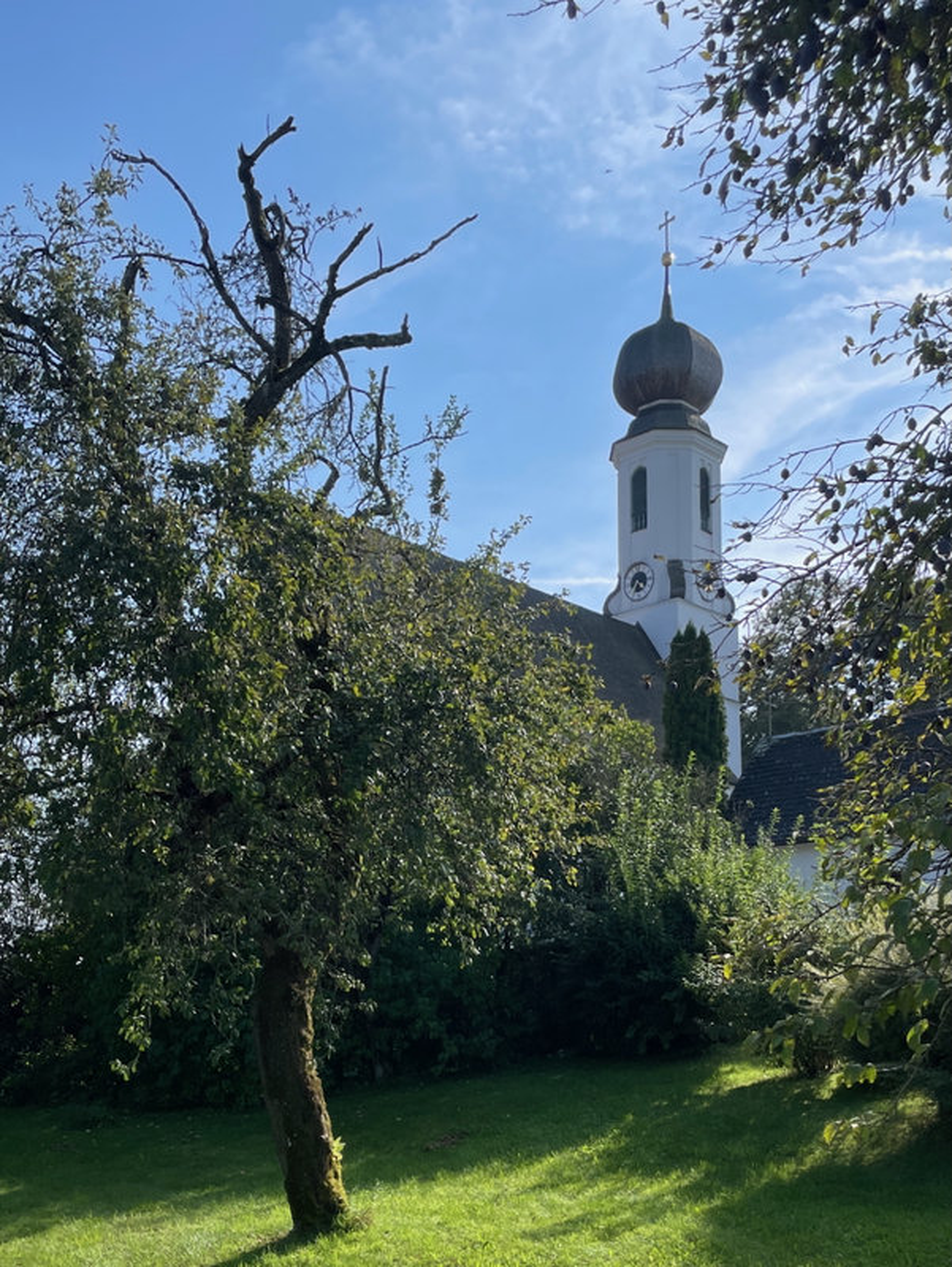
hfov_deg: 53.1
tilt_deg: +14.1
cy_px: 634
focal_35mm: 26
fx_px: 952
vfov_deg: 67.3
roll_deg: +2.0
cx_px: 476
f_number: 1.6
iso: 32
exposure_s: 1/2747
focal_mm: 4.2
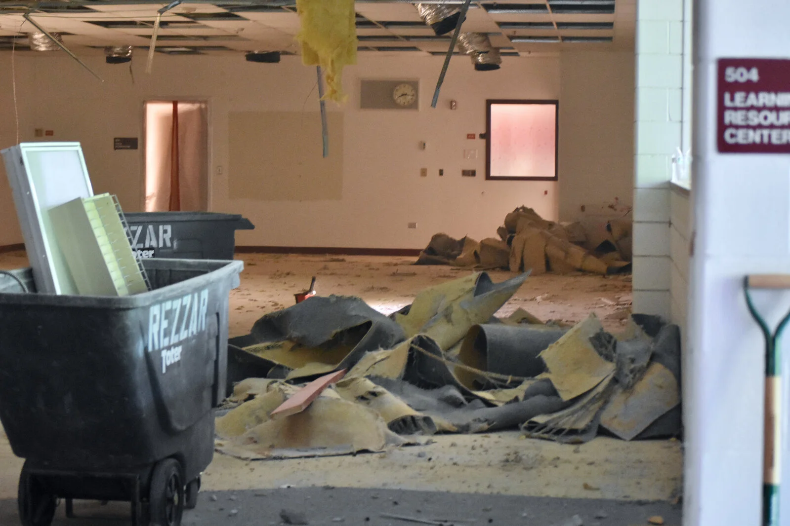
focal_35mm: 82
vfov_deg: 16.6
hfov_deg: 24.6
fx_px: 1810
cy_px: 263
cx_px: 395
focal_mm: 55
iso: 4000
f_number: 4
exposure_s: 1/60
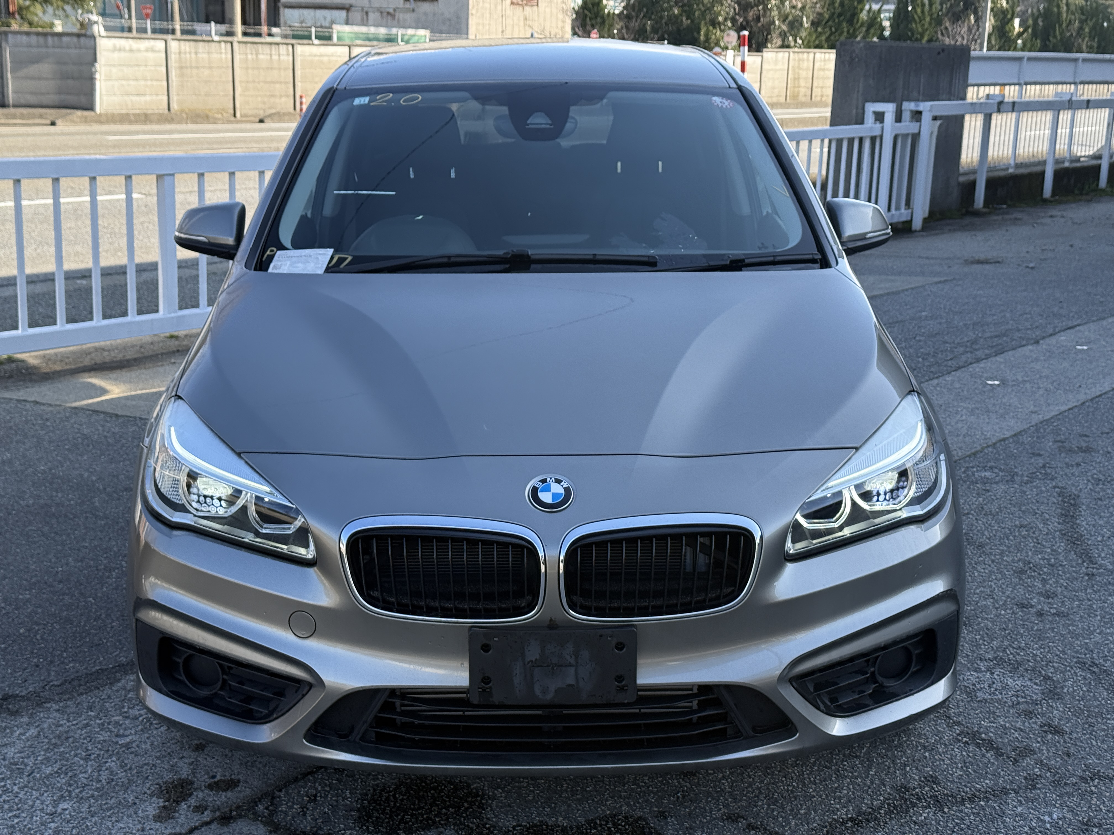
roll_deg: -1.7
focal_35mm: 48
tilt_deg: -13.0
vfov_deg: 30.3
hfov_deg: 39.7
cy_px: 418
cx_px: 557
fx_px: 1545
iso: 80
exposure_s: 1/1285
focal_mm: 6.76
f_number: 1.78
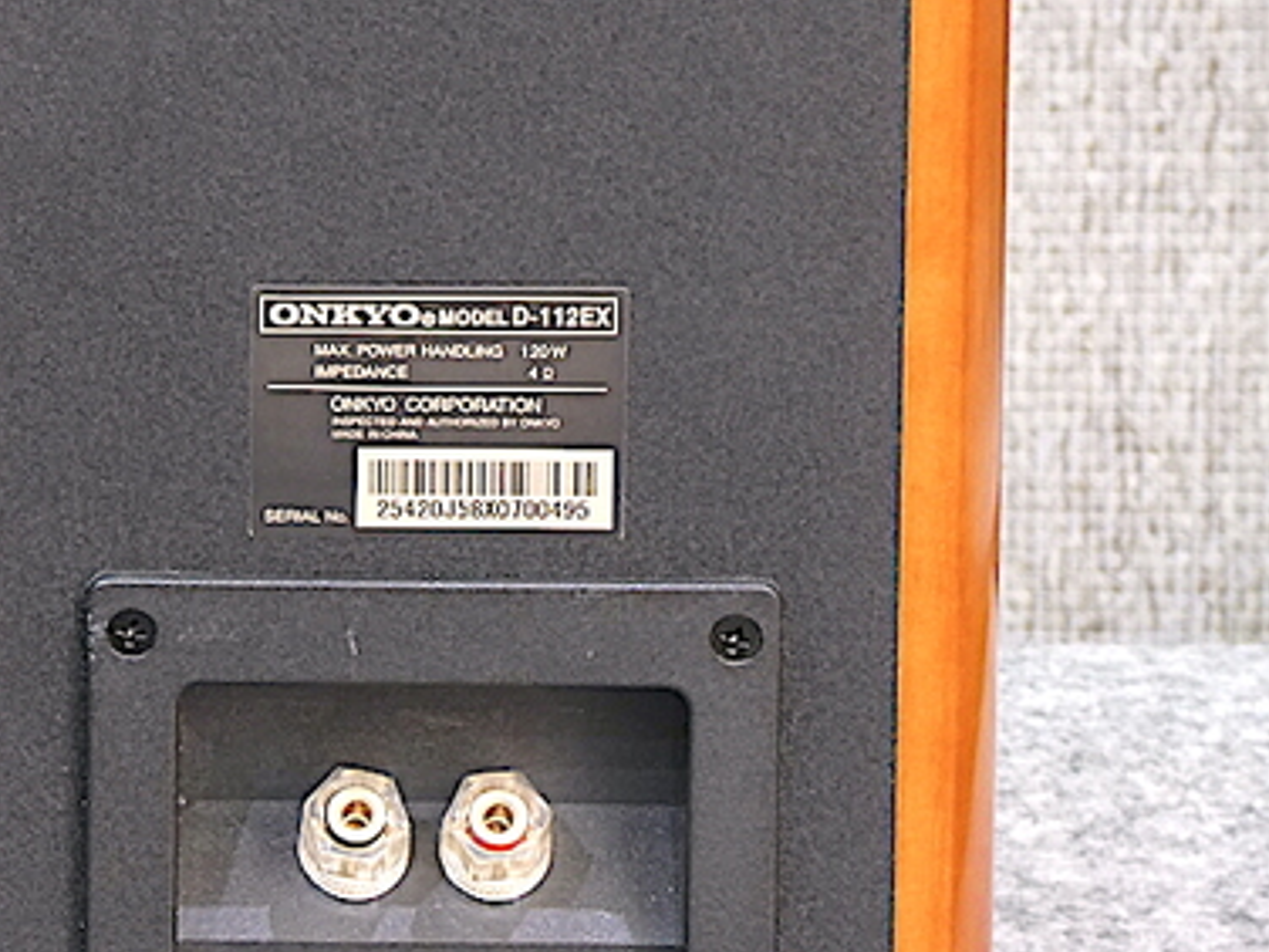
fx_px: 13381
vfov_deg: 4.1
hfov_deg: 5.4
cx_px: -209
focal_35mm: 365
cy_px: 331
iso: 100
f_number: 5.4
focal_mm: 25.6
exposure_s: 1/1.3
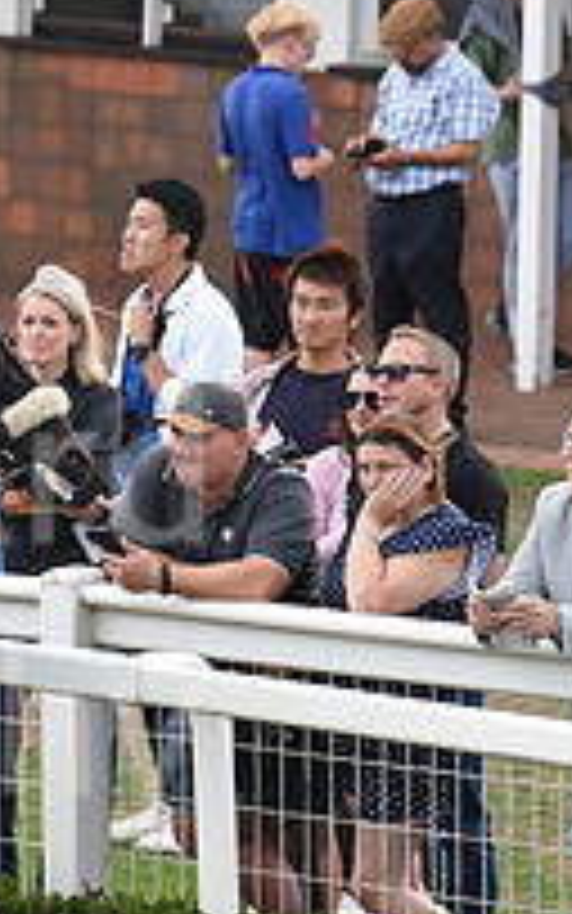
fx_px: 12712
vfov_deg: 4.1
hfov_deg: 2.6
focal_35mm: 510
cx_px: -369
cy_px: 511
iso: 640
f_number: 4.5
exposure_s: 1/1250
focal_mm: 175
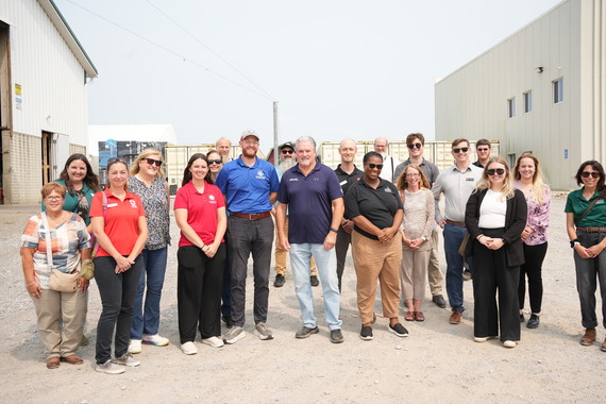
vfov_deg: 37.9
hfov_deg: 54.4
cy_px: 202
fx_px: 589
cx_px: 303
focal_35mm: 35
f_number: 7.1
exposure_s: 1/200
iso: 100
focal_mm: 35
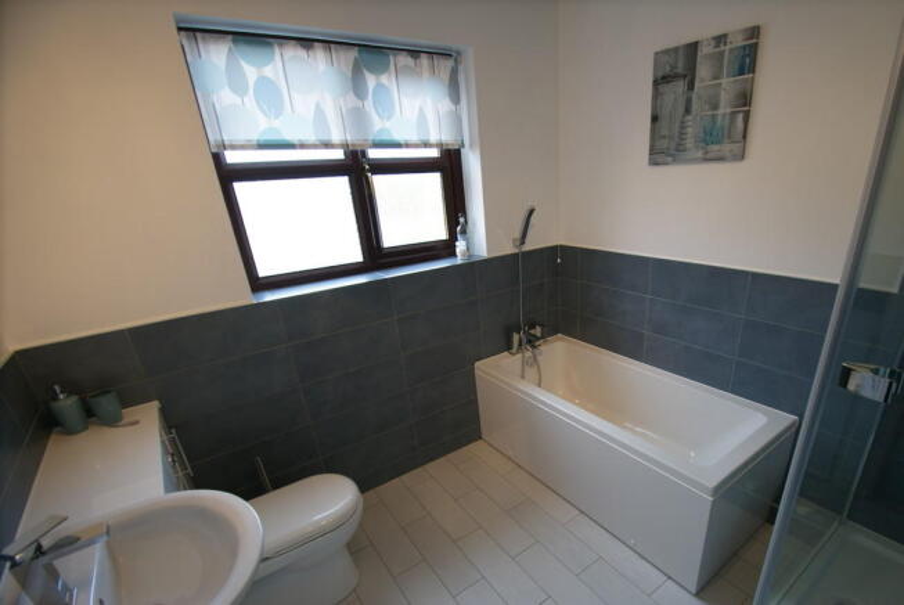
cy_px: 302
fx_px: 415
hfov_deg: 94.9
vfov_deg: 72.2
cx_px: 452
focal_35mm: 16
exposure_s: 1/30
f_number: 3.5
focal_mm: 11
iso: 100
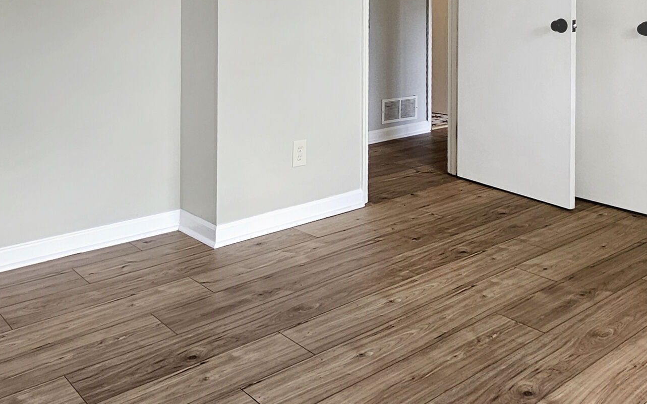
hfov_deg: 58.1
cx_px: 311
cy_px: 78
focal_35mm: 33
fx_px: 582
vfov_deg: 36.9
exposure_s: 1/60
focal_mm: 2.2
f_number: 2.2
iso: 100
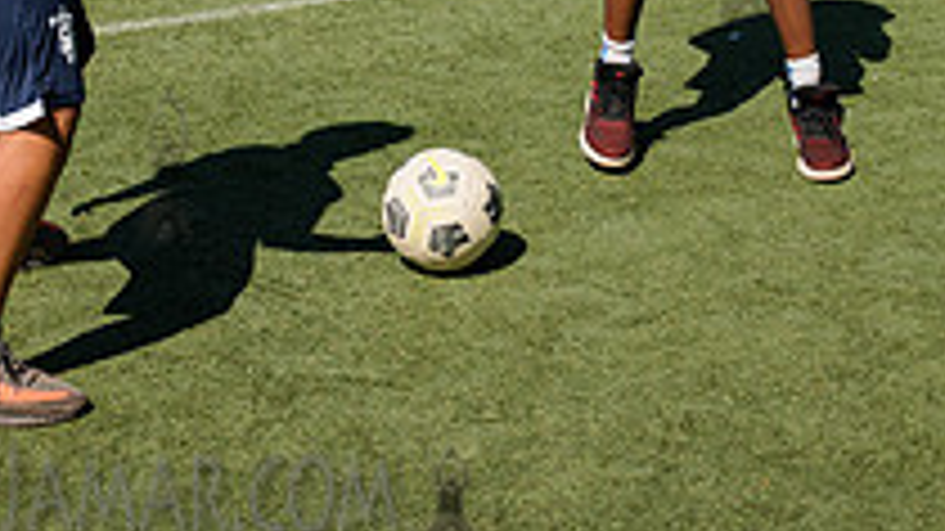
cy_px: -184
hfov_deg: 23.6
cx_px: 550
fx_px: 2255
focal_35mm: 90
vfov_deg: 12.9
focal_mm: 24
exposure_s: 1/1600
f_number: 4
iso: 200
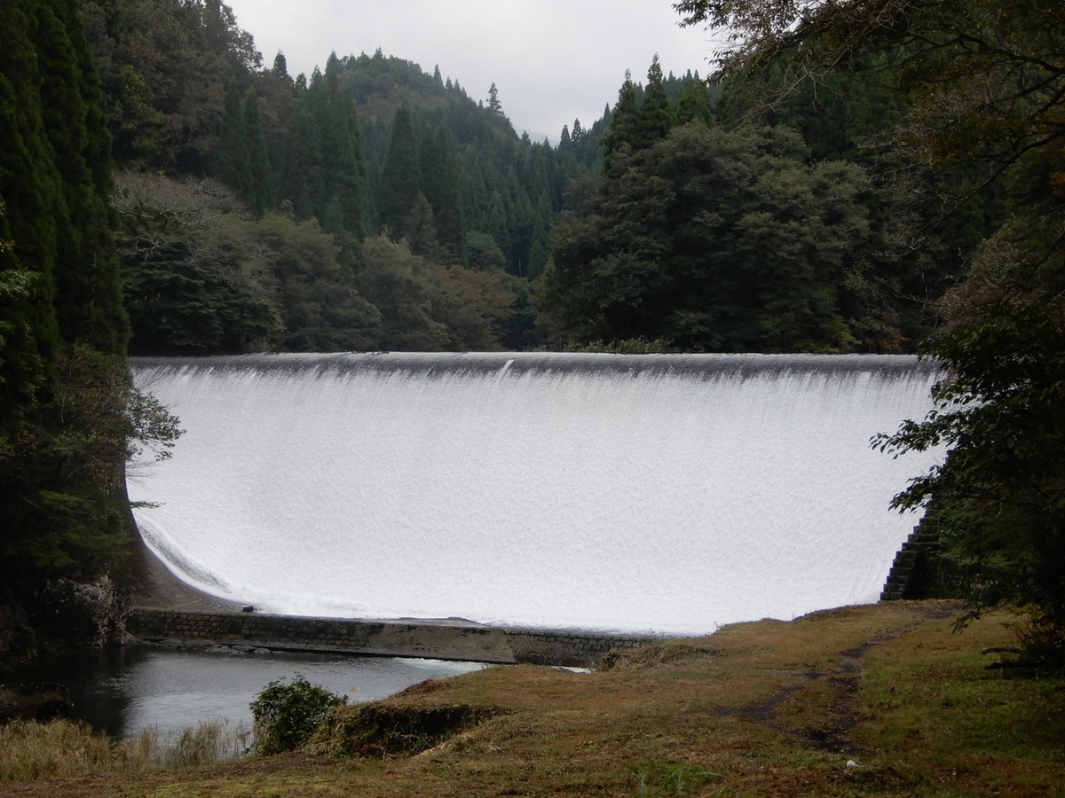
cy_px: 399
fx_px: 2369
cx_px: 532
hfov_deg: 25.3
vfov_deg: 19.1
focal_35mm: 77
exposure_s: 1/60
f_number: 4.5
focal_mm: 13.7
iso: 80
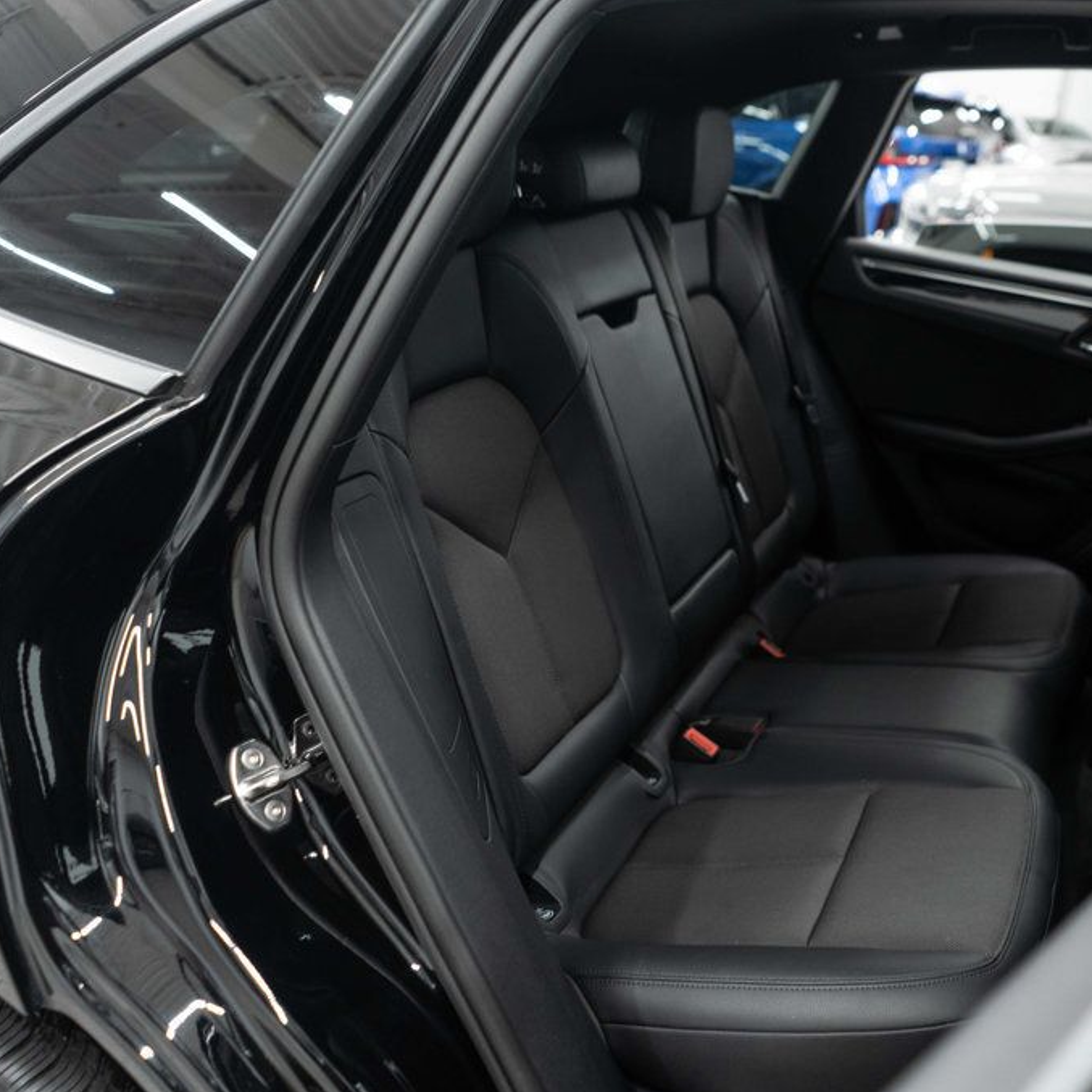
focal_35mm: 36
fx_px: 1285
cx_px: 740
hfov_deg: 45.3
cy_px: 548
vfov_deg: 46.0
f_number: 3.2
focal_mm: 28
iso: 1250
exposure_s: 1/50
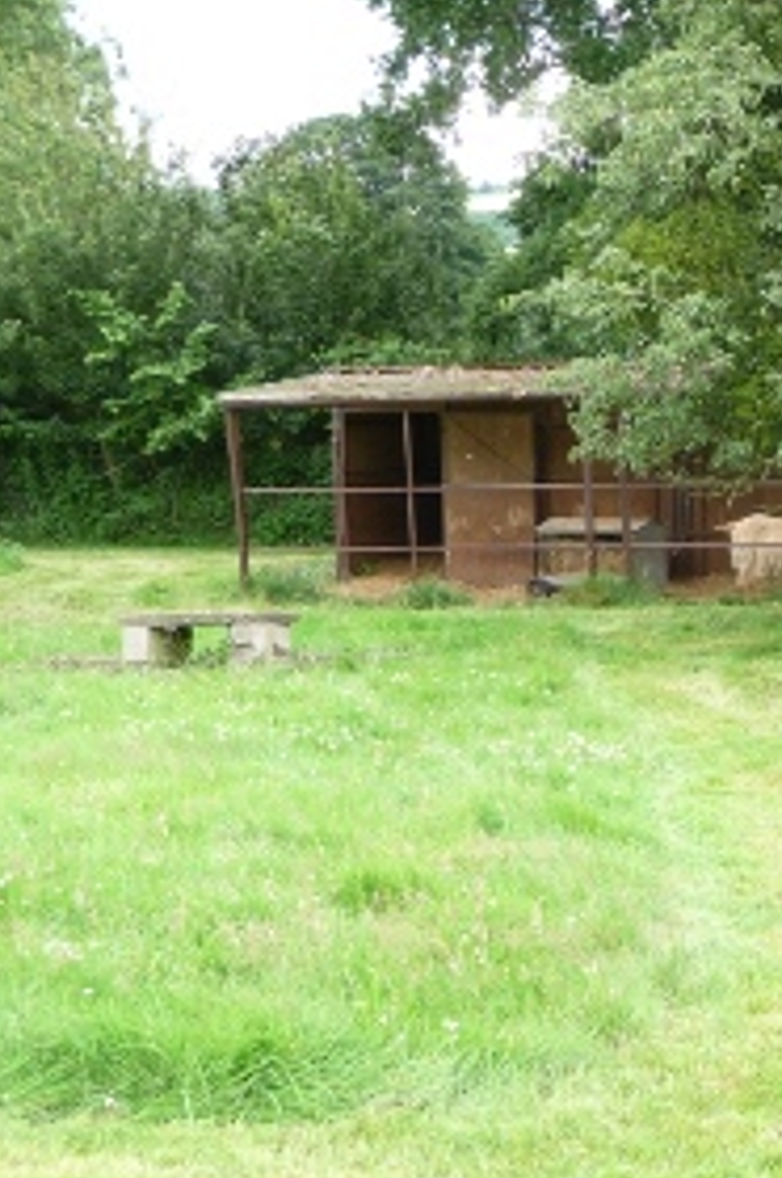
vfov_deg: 27.0
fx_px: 2450
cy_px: 560
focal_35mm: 75
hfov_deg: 17.6
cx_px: 845
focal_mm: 7.6
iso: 100
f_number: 4.1
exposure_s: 1/40
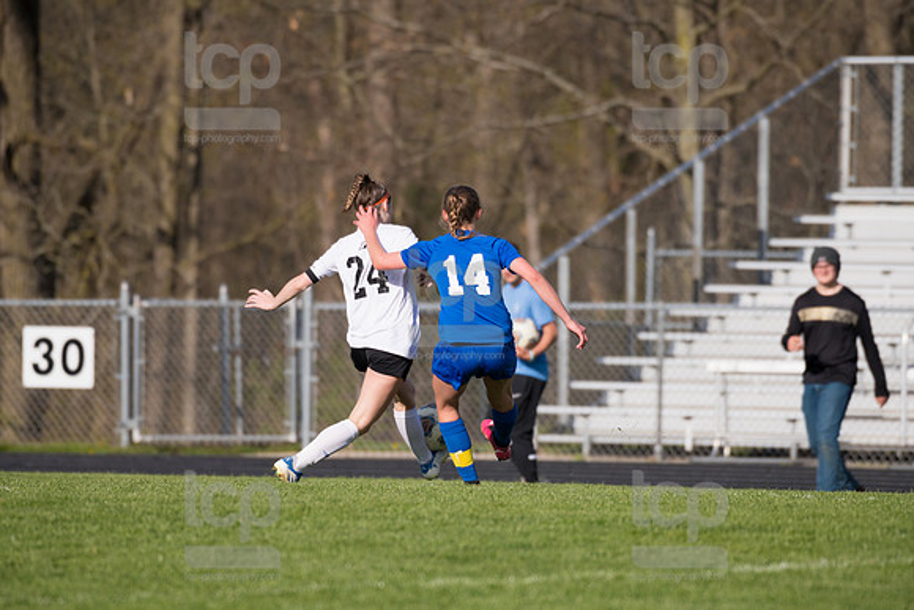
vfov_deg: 3.5
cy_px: 305
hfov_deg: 5.3
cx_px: 457
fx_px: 9904
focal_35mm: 390
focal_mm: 390
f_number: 5.6
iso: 250
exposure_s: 1/1600
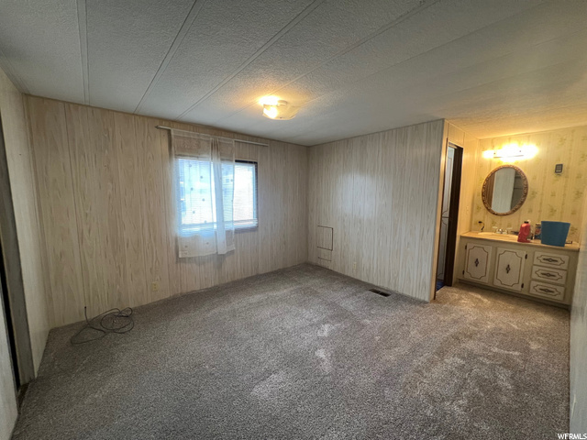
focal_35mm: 13
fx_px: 220
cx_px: 294
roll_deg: +0.1
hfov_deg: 106.2
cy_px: 220
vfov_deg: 89.9
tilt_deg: -6.9
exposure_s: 1/120
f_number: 1.8
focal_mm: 1.57
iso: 250
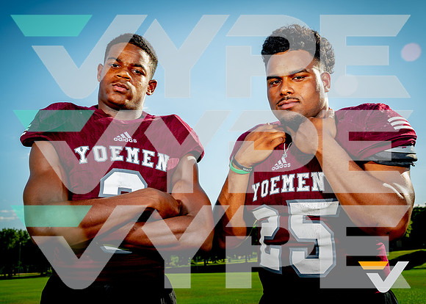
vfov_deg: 31.9
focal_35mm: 44
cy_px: 152
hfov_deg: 43.7
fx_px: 532
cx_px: 213
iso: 100
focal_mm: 42
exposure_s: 1/125
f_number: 9
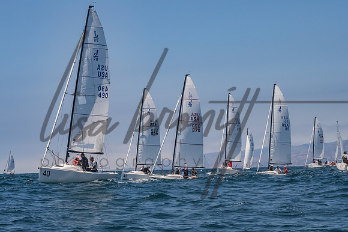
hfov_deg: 19.5
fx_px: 1014
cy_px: 116
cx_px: 174
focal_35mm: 105
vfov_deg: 13.0
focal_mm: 70
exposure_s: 1/1250
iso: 640
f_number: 14
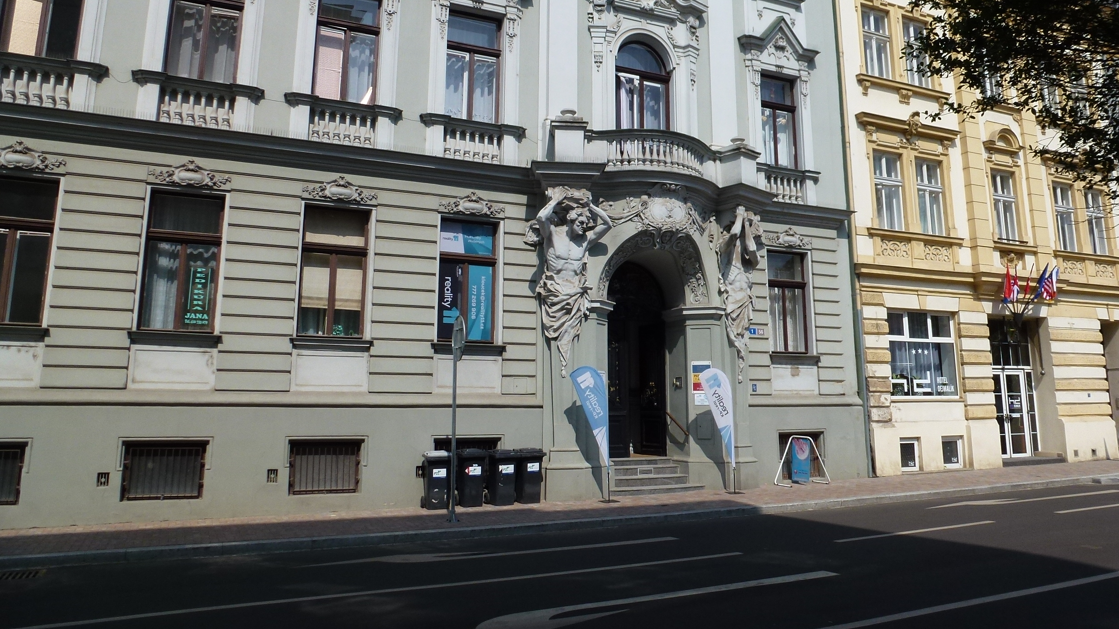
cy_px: 236
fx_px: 831
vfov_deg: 41.2
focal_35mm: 28
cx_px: 573
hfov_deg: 67.9
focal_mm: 4.3
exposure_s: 1/1600
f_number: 4
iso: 100
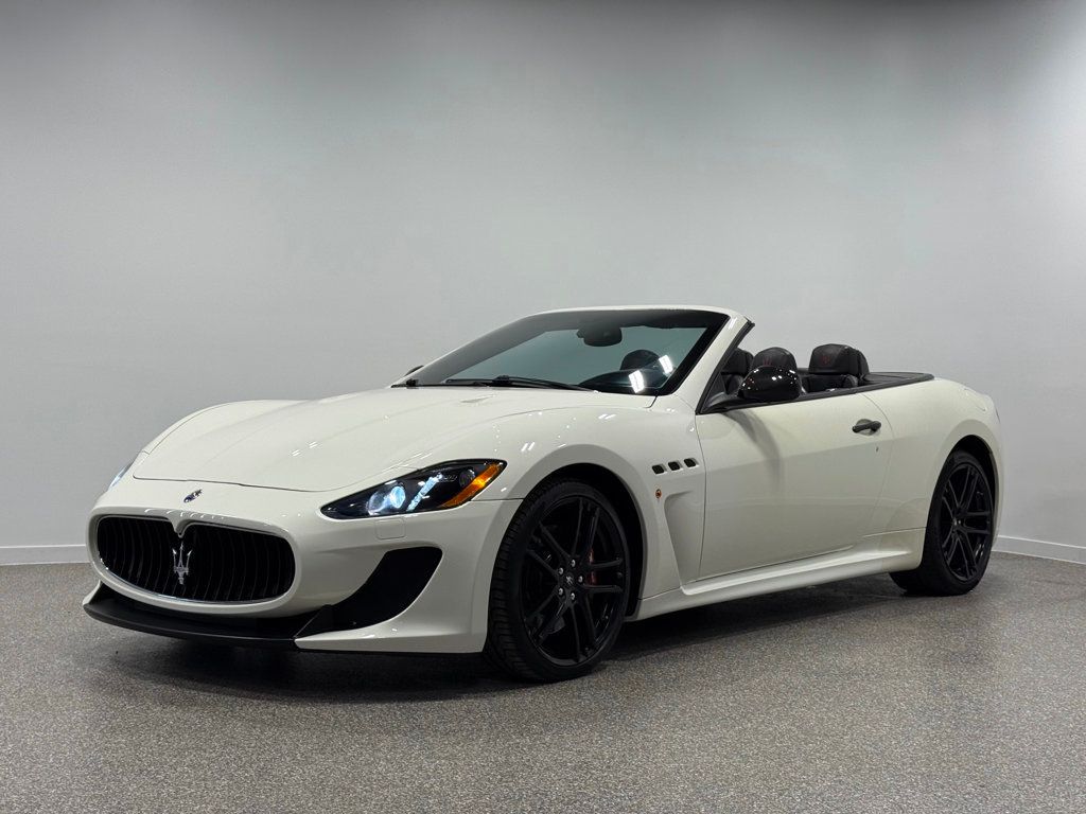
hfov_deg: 39.7
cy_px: 407
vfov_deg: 30.3
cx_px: 543
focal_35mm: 48
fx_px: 1506
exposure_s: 1/487
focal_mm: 6.76
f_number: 1.78
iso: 64
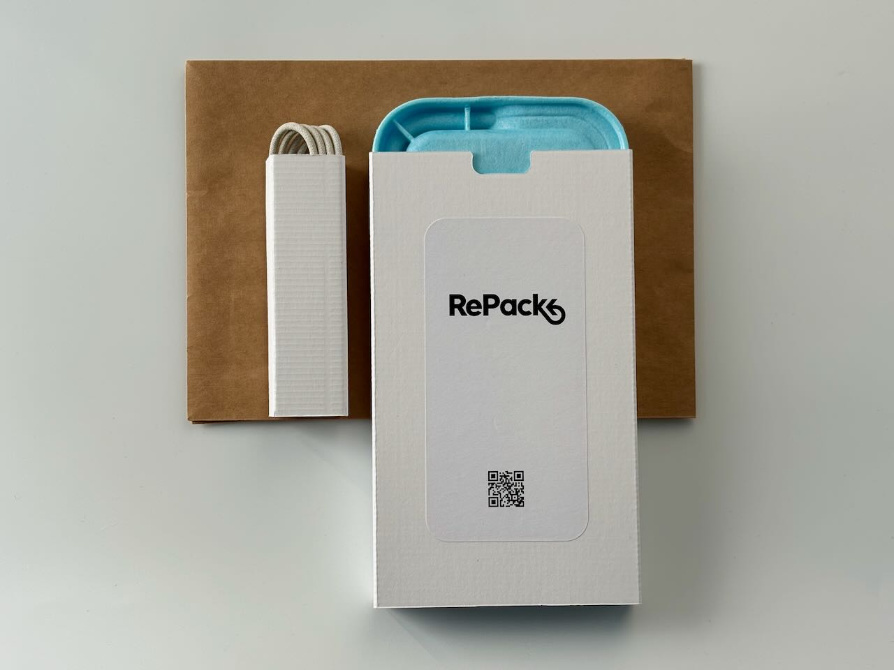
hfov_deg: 36.8
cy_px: 335
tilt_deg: -86.8
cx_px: 447
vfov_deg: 28.0
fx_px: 1343
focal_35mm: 52
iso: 32
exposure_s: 1/394
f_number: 1.6
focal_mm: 5.96
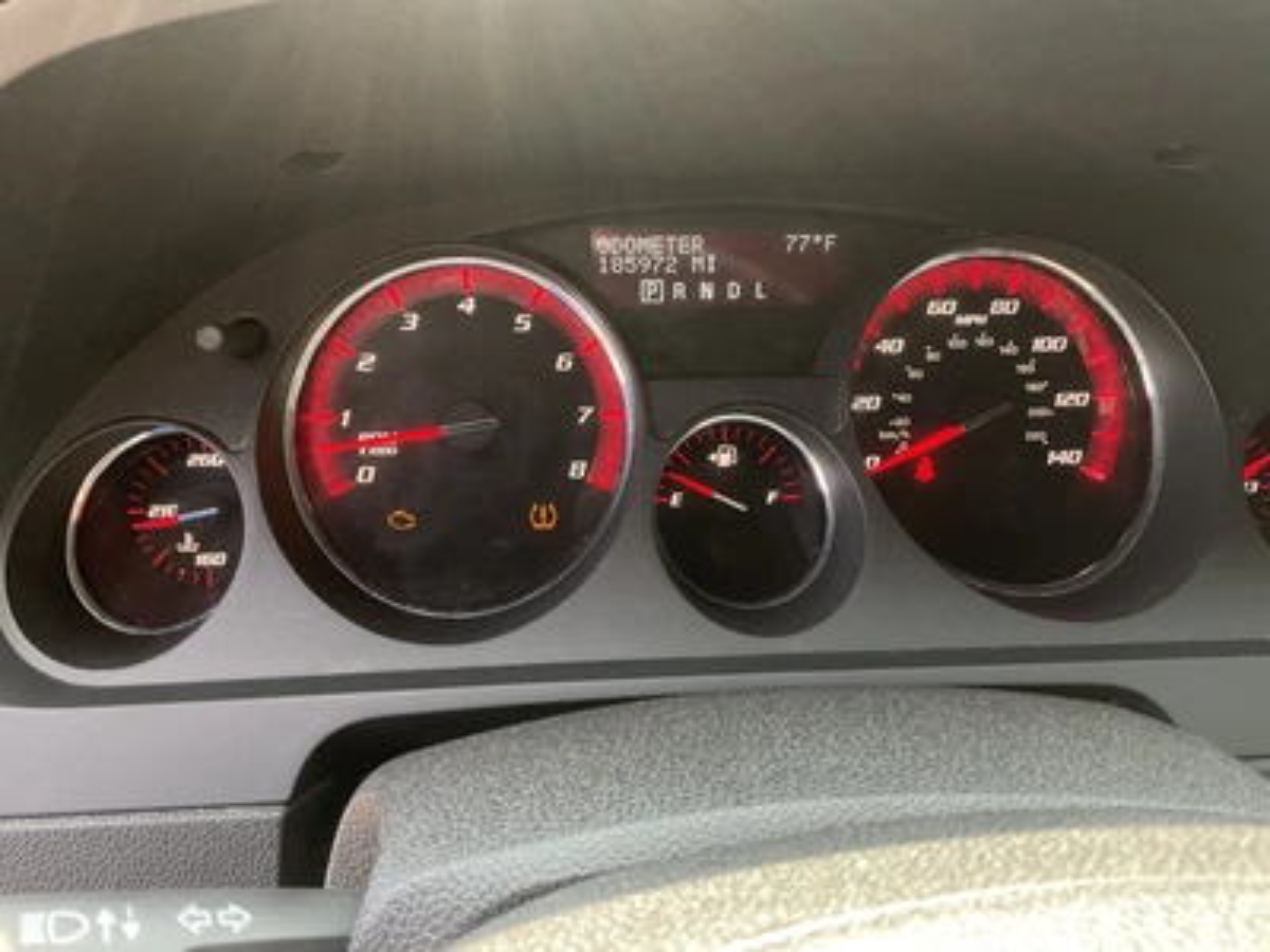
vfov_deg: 48.2
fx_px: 1064
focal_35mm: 29
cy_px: 476
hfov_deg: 61.7
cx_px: 635
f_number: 1.8
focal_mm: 3
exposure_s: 1/88
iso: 64
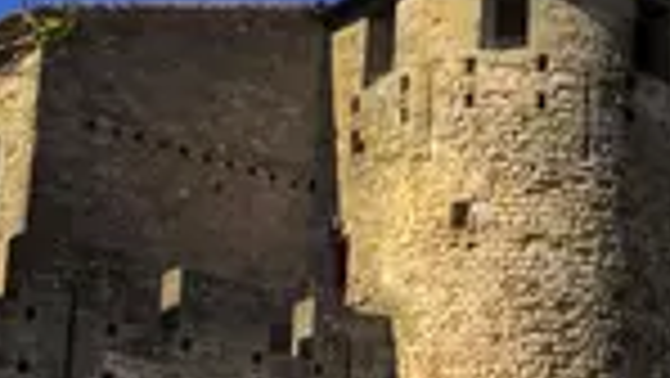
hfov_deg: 22.3
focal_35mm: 85
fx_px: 1511
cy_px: 459
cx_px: 881
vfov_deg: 13.8
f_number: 2.2
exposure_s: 1/1199
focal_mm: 4.15
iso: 32
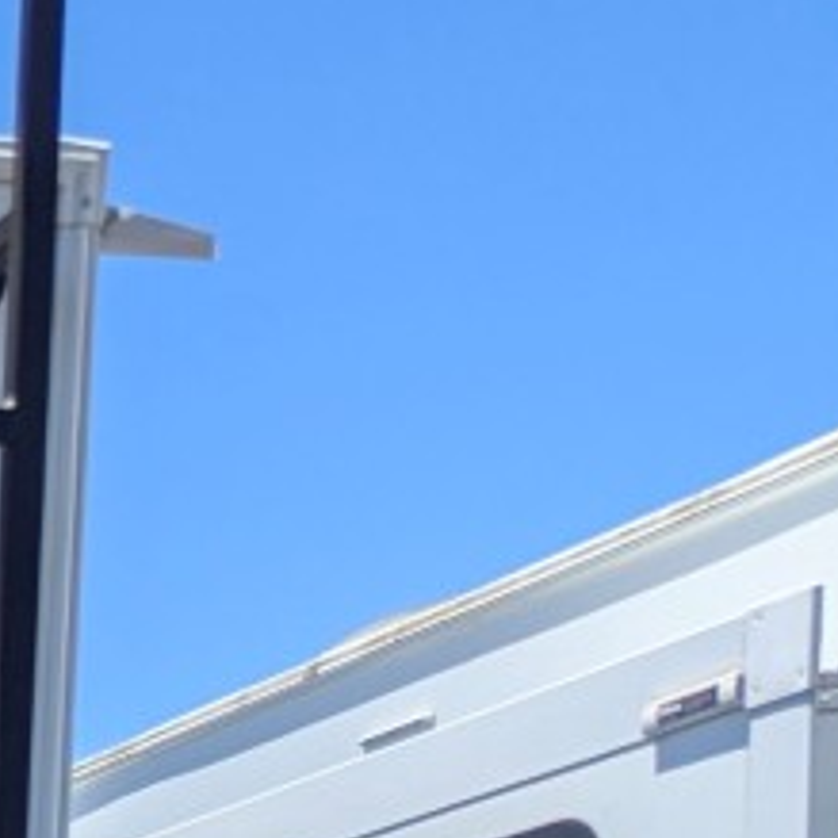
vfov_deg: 11.6
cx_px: -1823
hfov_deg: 9.5
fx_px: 3697
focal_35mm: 135
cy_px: 1672
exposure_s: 1/1639
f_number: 1.85
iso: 44
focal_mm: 6.81
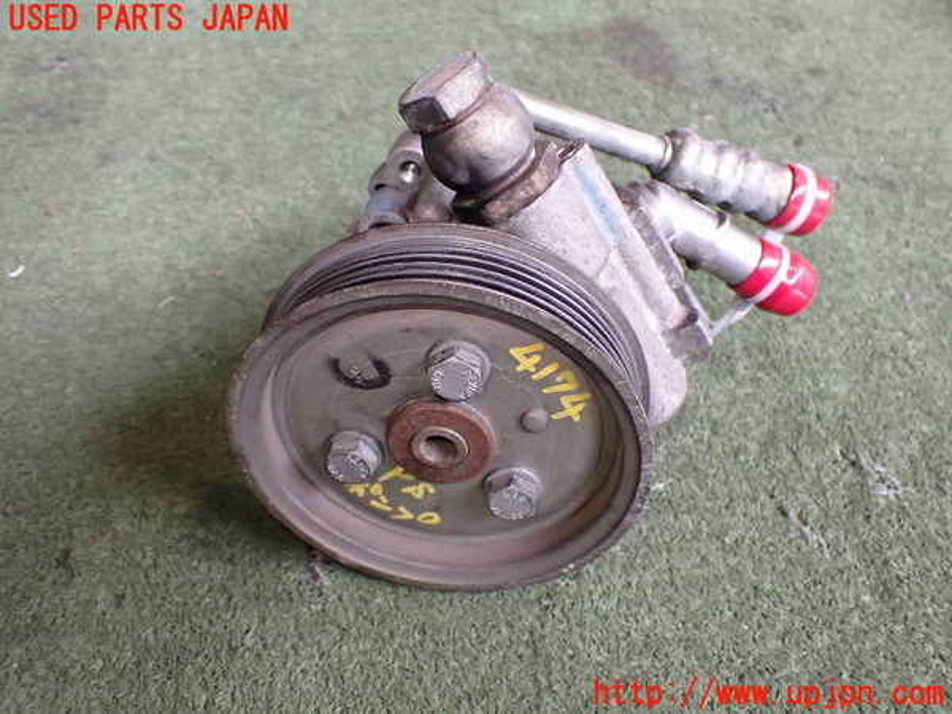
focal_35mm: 30
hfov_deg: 60.0
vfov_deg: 46.8
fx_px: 825
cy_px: 357
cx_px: 476
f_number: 2.3
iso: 400
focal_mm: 5.4
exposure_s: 1/125
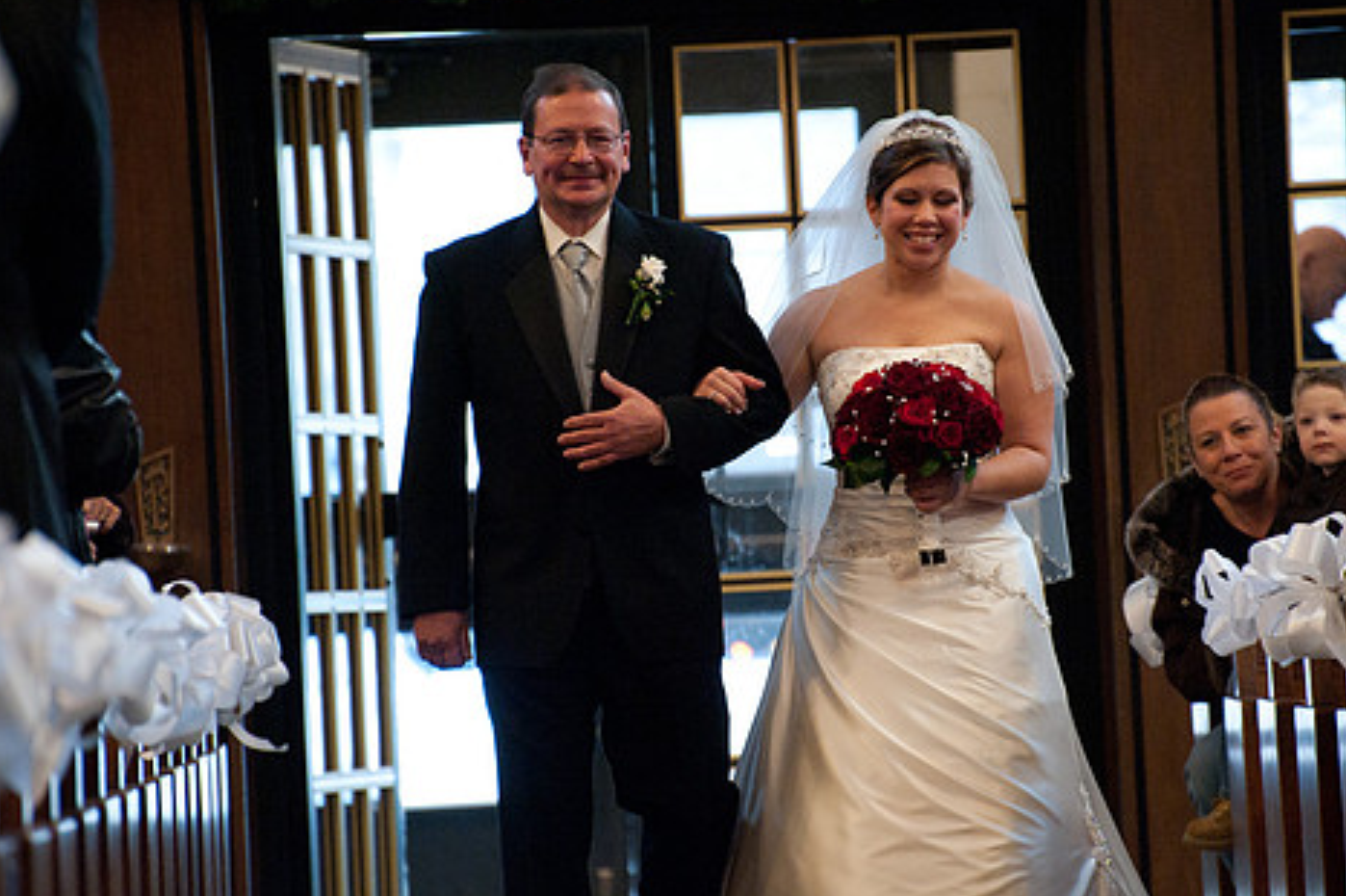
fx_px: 11171
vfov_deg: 4.6
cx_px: 774
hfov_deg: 6.9
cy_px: 445
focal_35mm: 299
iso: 5000
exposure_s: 1/80
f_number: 5.3
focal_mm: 240
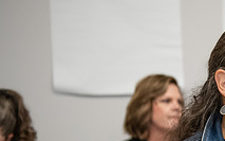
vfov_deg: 10.6
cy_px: 145
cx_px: 280
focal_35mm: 122
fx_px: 748
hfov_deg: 16.3
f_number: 2.8
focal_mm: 44
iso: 1250
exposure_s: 1/200
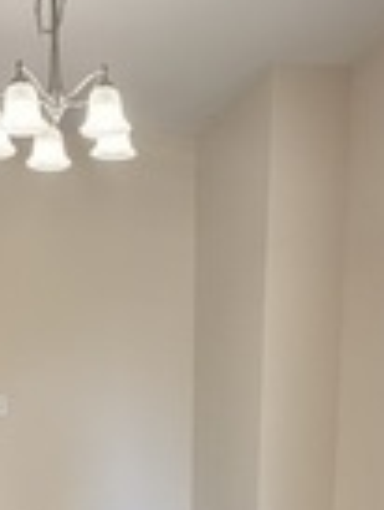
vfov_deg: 34.1
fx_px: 753
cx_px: 88
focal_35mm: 51
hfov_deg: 28.1
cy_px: 514
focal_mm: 2.22
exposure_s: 1/121
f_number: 2.2
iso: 250
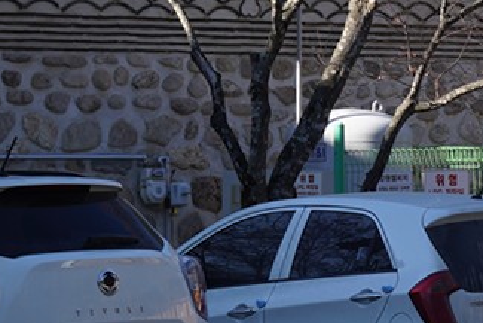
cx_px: 904
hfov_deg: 7.9
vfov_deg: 5.4
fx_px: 3382
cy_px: -104
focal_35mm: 252
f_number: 9
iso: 100
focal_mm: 41
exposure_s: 1/100
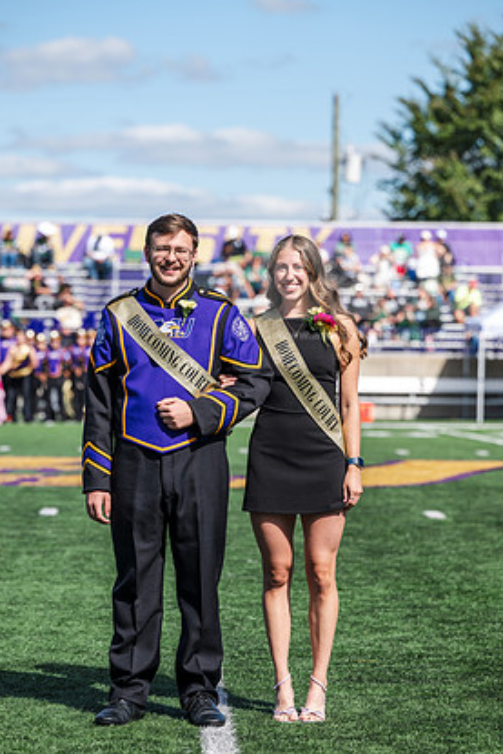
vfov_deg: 14.5
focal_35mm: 141
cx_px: 234
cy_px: 354
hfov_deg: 9.7
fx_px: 2952
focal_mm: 130
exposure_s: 1/800
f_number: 4
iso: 100
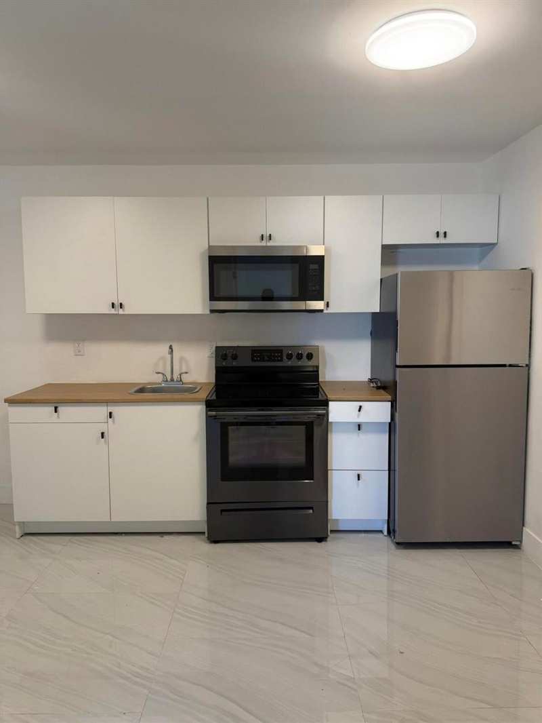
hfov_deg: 56.8
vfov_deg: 71.6
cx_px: 271
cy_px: 362
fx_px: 501
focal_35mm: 24
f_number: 1.78
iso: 160
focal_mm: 6.76
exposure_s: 1/120
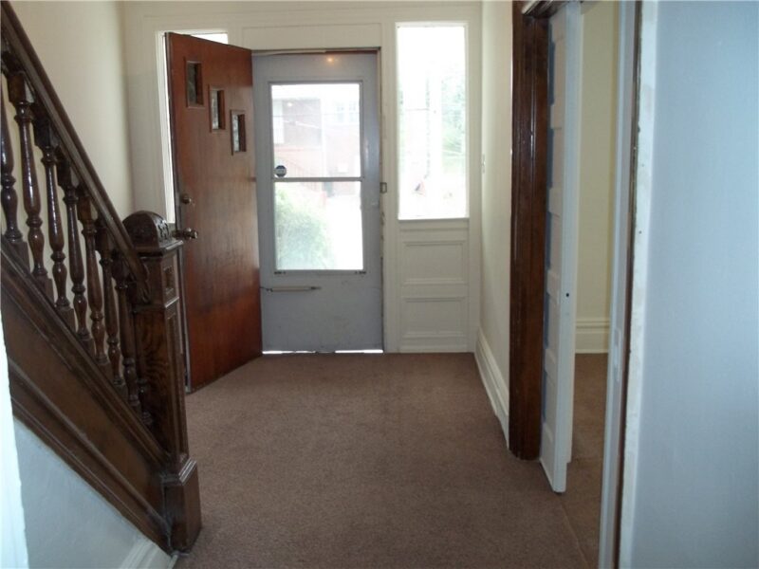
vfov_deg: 42.9
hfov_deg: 55.4
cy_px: 284
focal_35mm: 33
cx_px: 380
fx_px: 724
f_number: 3.3
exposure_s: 1/30
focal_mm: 5.9
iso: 160
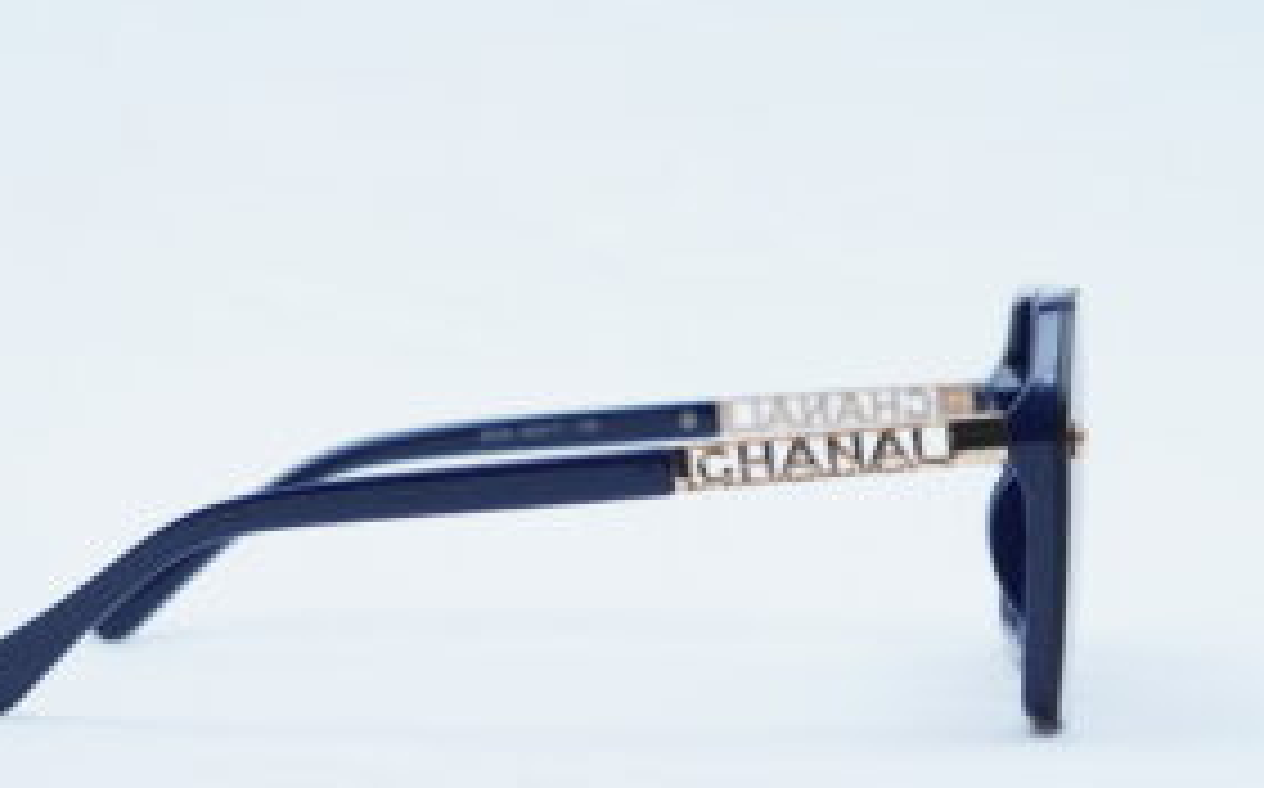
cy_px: 464
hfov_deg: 19.1
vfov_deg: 12.0
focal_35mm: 109
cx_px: 751
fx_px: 3751
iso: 200
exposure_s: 1/160
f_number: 9
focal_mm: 50
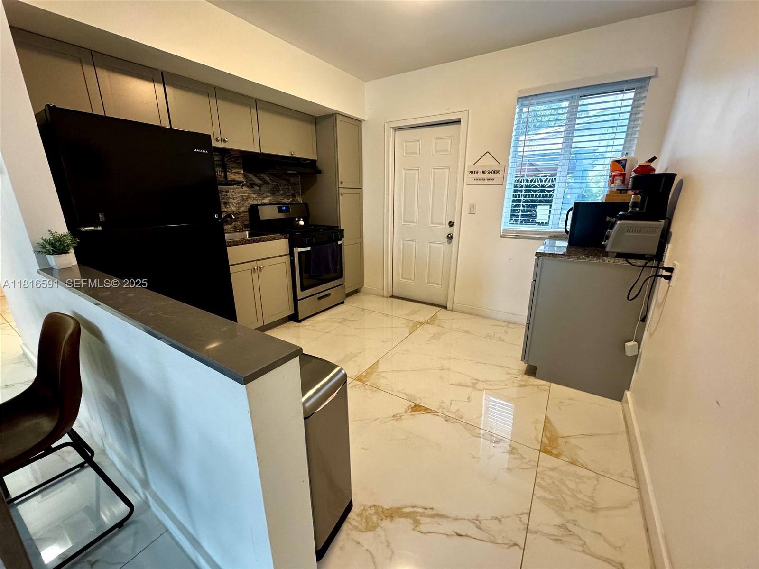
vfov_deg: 85.7
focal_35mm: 14
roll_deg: +0.2
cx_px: 380
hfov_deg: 102.1
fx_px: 307
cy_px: 284
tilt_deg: -16.2
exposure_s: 1/60
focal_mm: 2.22
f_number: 2.2
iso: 250
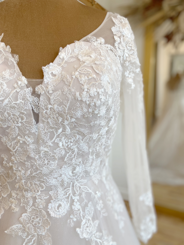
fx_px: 184
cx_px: 92
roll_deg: +1.6
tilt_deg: -8.5
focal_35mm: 26
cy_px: 122
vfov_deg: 67.3
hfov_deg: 53.1
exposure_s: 1/100
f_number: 1.8
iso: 50
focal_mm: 4.25
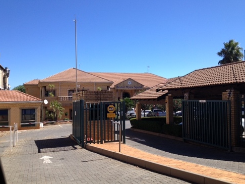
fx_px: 255
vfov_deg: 39.7
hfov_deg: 51.3
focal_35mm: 36
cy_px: 91
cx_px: 120
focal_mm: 4.28
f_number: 2.4
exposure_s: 1/1062
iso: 50
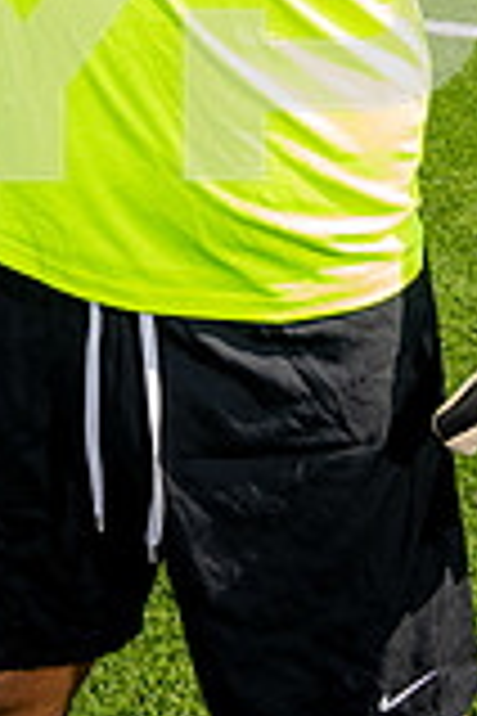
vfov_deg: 24.8
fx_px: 1351
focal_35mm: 68
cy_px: -270
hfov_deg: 19.9
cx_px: 140
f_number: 7.1
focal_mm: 24
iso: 50
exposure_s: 1/125
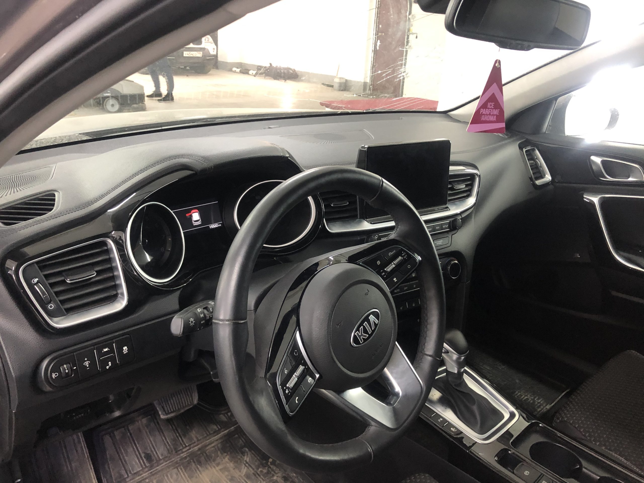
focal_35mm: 28
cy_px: 242
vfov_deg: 49.7
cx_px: 322
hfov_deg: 63.4
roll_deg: -2.9
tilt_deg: -21.0
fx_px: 521
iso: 100
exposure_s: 1/11
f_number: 1.8
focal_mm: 3.99
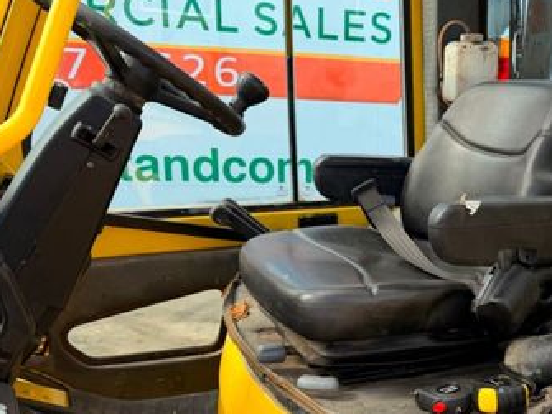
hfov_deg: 42.3
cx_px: 425
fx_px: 685
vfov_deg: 32.9
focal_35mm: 43
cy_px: 310
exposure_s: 1/1337
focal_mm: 6.76
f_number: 1.78
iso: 80
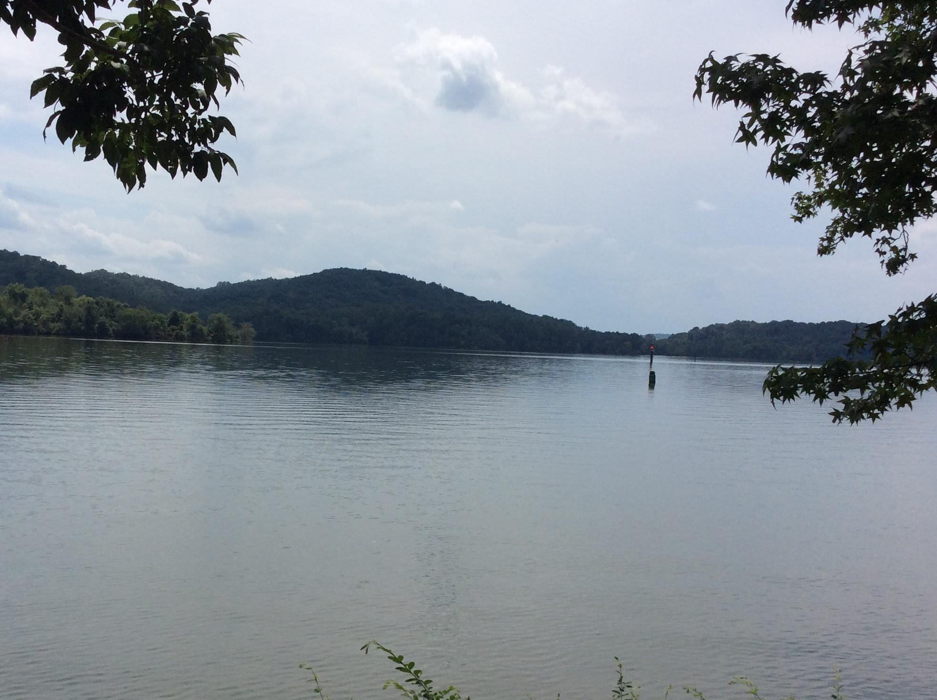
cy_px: 417
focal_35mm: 42
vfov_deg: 34.2
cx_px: 396
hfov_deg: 44.7
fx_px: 1135
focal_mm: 3.3
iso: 32
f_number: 2.4
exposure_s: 1/3584
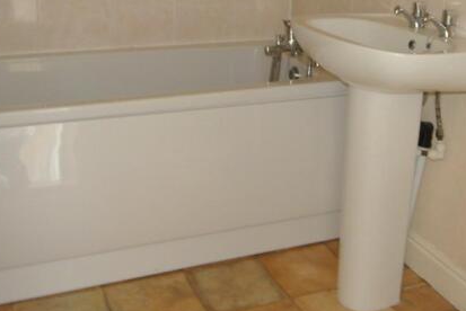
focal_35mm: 49
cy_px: 75
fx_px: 635
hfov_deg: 40.0
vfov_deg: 27.2
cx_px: 297
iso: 1600
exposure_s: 1/10
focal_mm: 11.8
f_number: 4
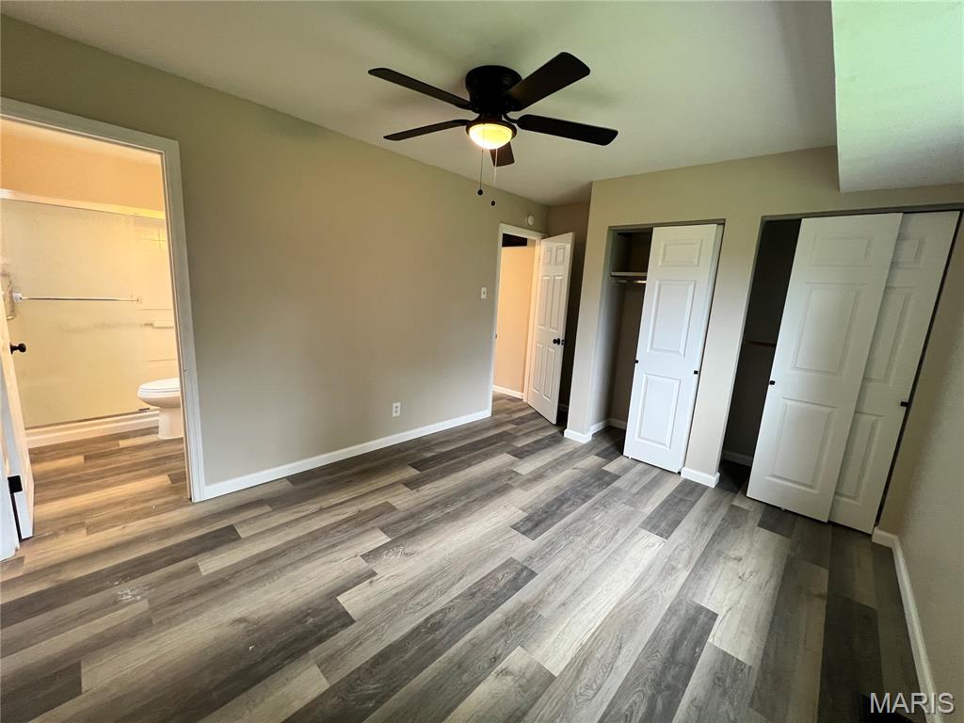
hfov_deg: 106.2
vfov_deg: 89.9
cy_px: 362
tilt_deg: -10.6
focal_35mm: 13
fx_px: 362
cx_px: 482
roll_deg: -3.6
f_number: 1.8
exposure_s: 1/60
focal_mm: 1.57
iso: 125
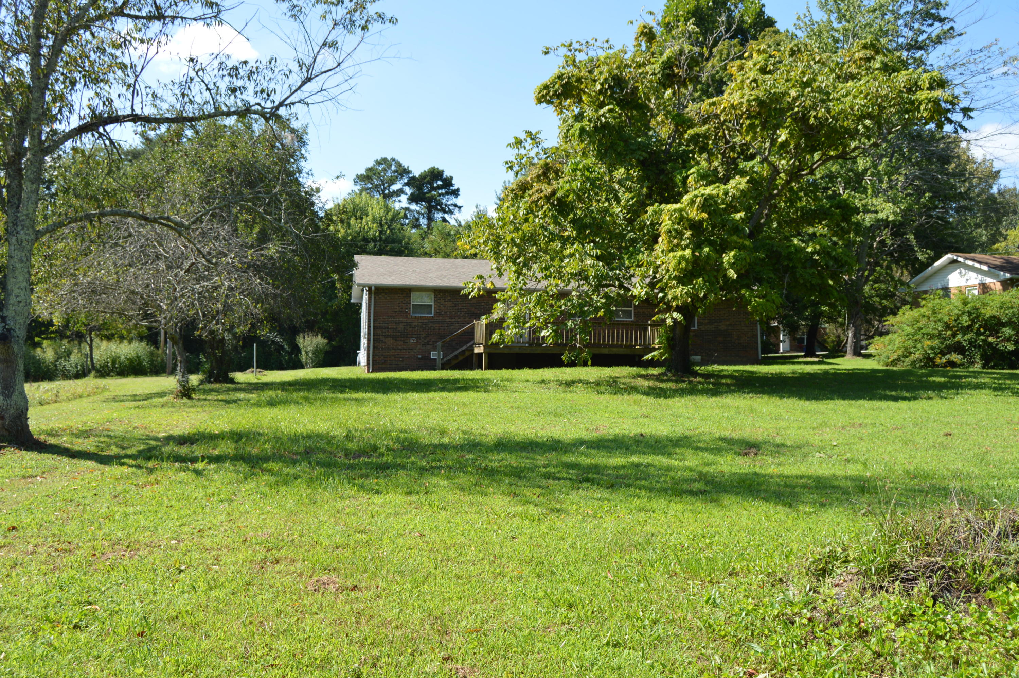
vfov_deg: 39.9
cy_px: 339
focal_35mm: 33
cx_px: 510
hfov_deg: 57.3
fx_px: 933
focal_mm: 22
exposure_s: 1/200
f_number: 7.1
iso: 100
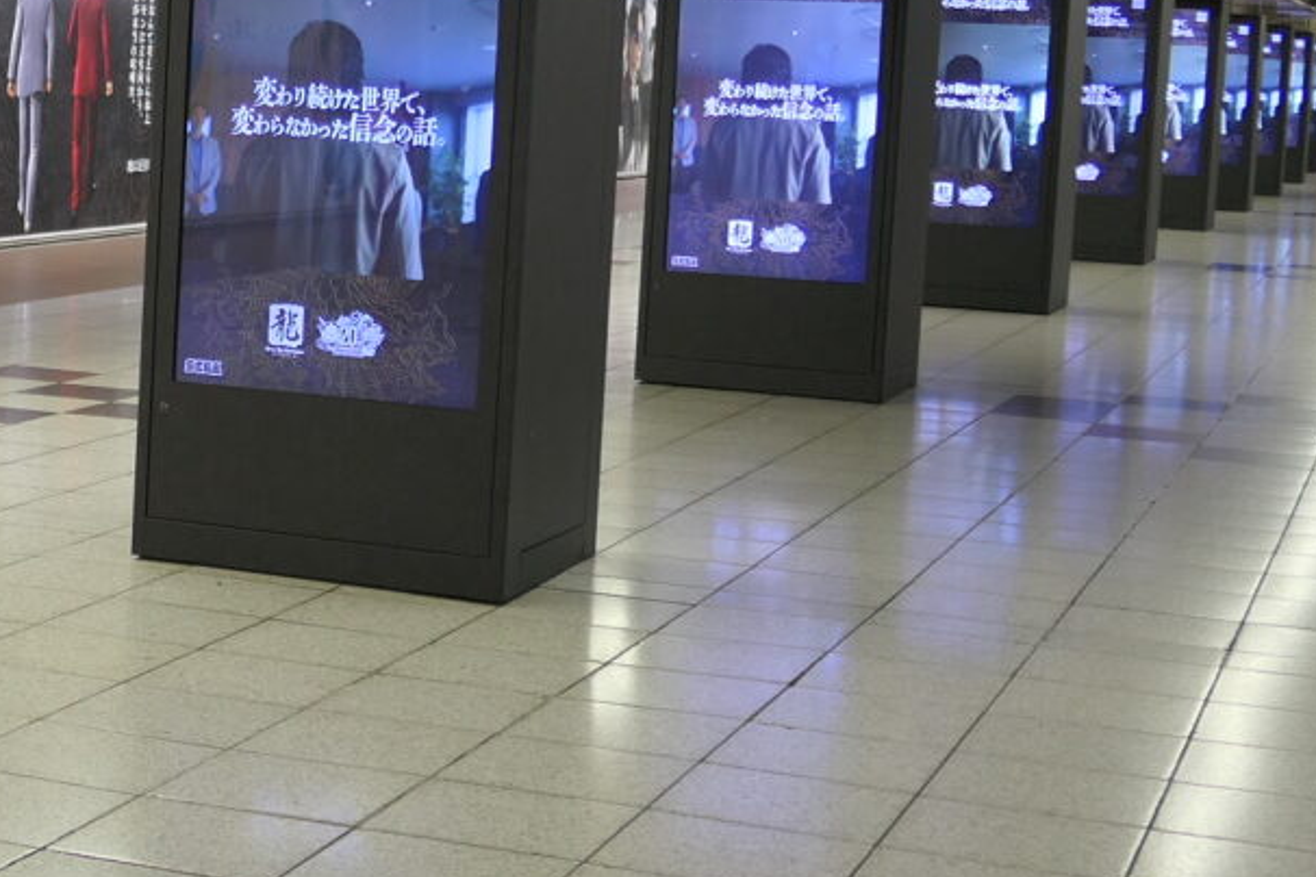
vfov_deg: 17.9
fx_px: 2778
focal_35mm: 76
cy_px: 263
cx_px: 9
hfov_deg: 25.4
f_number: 1.4
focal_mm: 8.8
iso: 125
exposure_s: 1/125
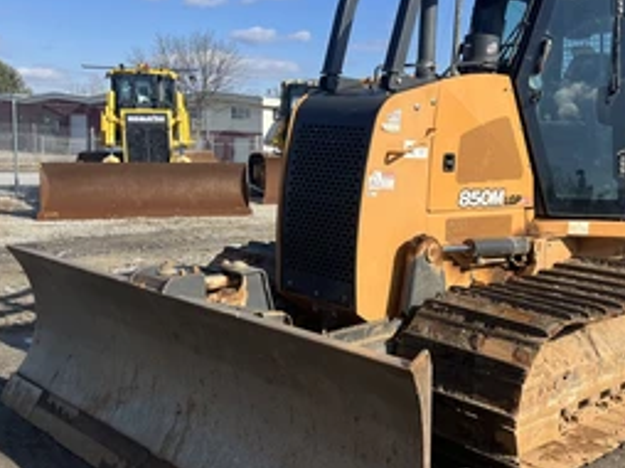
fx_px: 740
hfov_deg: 45.3
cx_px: 406
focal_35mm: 41
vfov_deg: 35.1
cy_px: 251
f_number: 1.6
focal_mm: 5.1
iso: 50
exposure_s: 1/2899
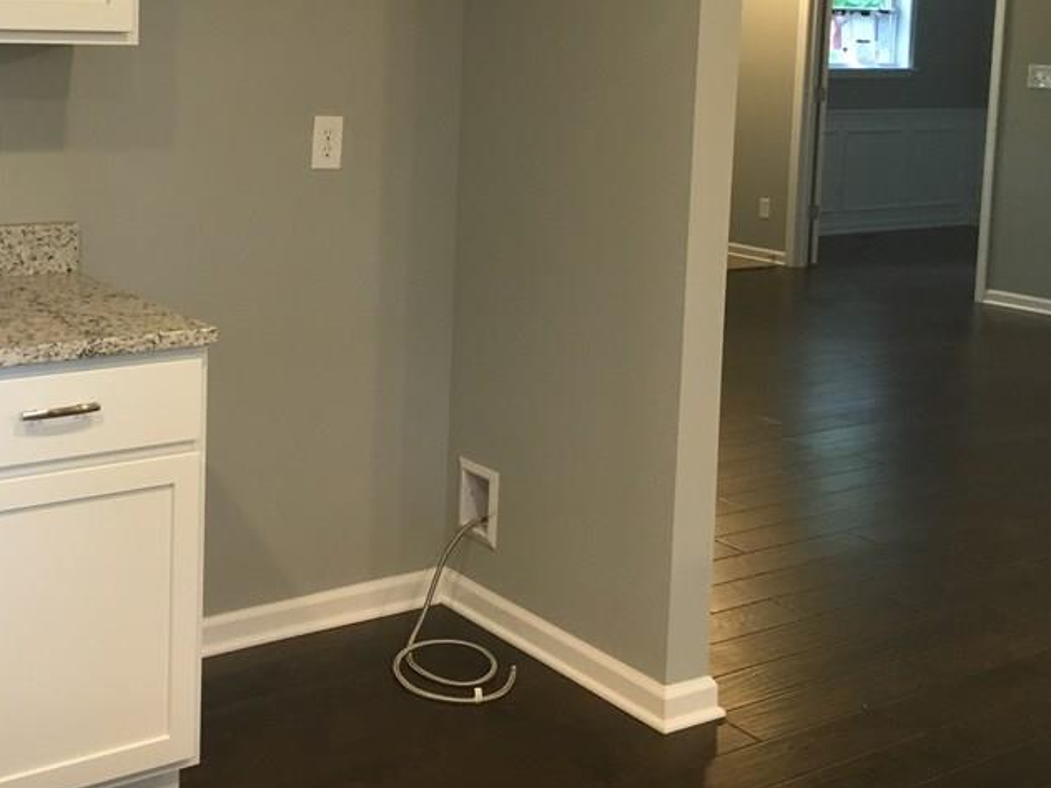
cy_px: 183
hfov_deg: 39.6
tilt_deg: -4.8
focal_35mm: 47
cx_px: 303
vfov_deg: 30.3
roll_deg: -1.8
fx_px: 1427
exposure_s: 1/30
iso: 100
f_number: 2.2
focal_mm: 4.15
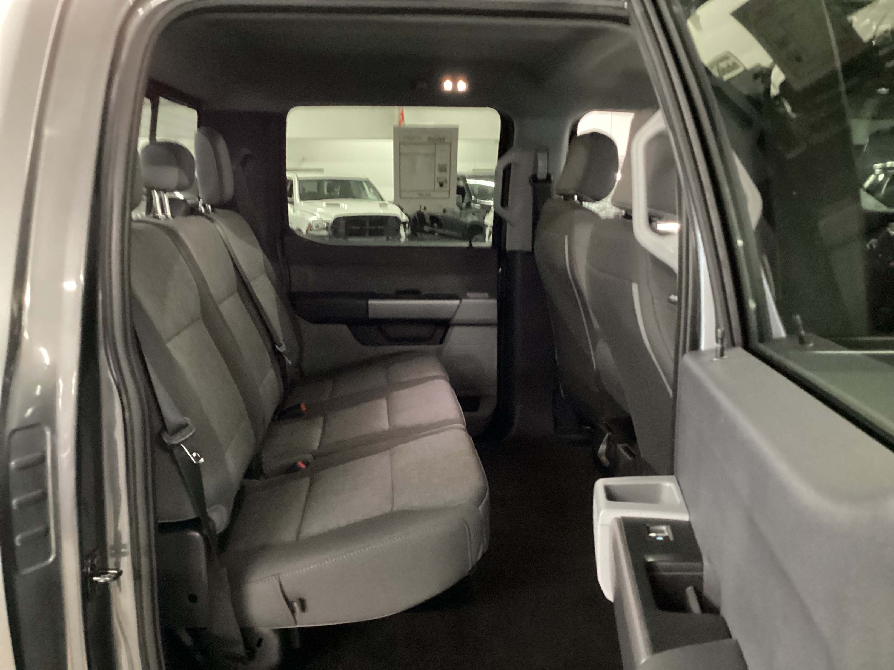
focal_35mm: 31
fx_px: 801
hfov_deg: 58.4
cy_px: 335
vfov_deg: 45.4
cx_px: 447
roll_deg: +0.2
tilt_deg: -12.0
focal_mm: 3.3
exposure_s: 1/17
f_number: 2.4
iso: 640
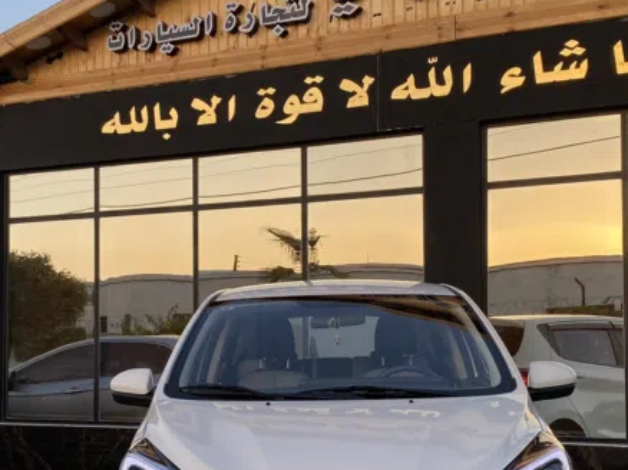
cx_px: 346
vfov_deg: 37.1
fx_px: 689
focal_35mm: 38
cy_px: 331
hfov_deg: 48.9
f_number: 1.8
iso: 32
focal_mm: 4.25
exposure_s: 1/284
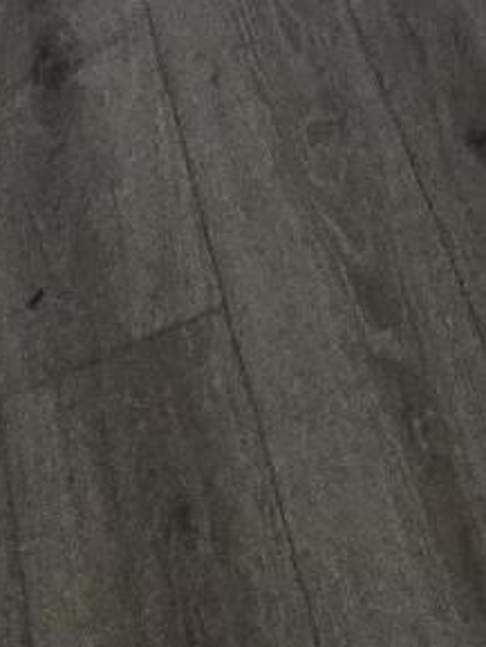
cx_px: 540
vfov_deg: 13.2
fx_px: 1684
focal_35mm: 90
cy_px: -1057
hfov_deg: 15.9
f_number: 2.2
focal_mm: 2.2
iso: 640
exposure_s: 1/100
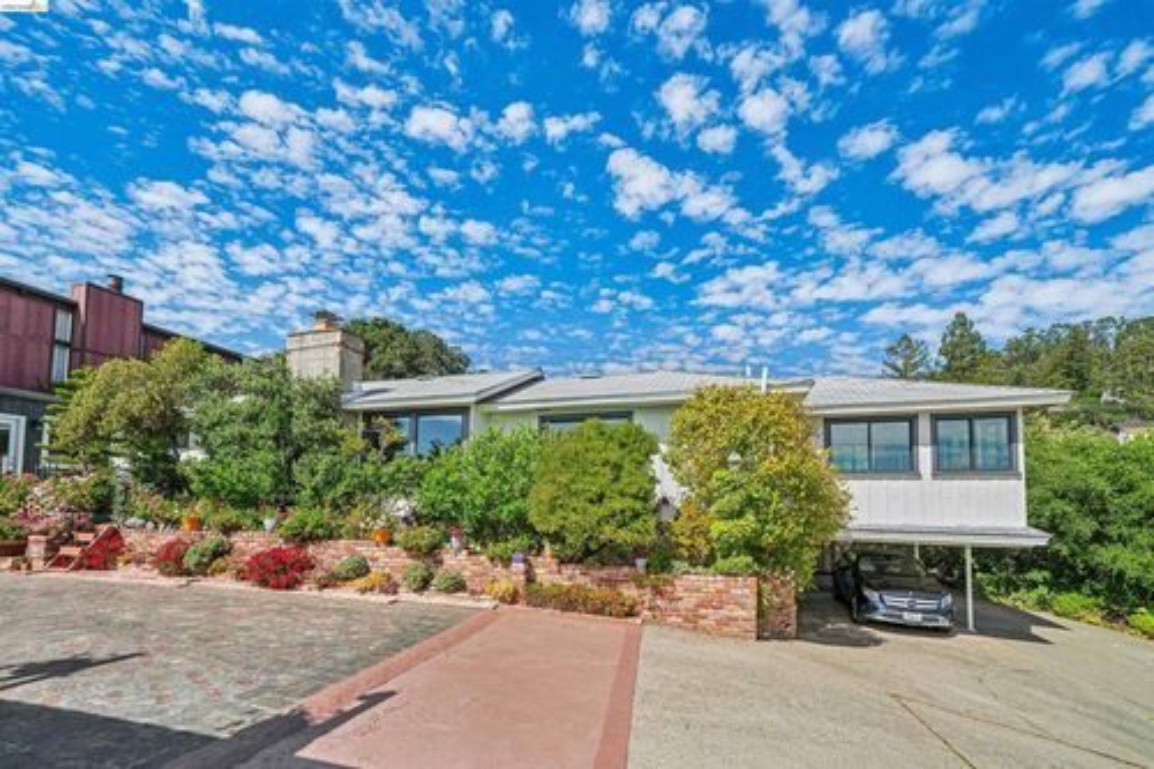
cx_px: 577
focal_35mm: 13
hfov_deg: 108.3
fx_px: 417
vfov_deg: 85.4
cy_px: 384
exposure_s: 1/500
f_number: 9
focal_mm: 13
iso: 400
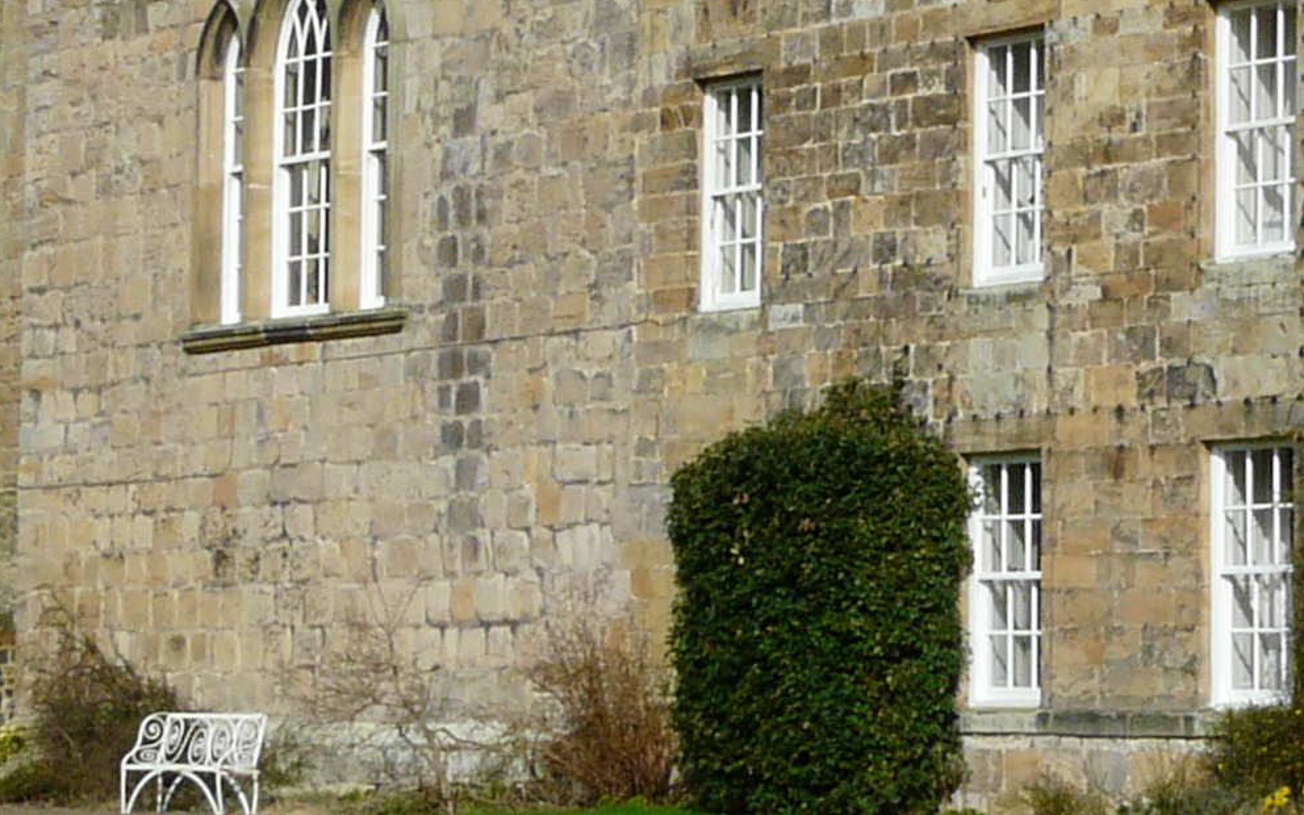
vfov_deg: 10.1
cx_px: 1330
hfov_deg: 15.9
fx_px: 4584
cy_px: 33
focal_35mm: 129
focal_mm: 6
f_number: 7.1
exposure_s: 1/400
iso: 100
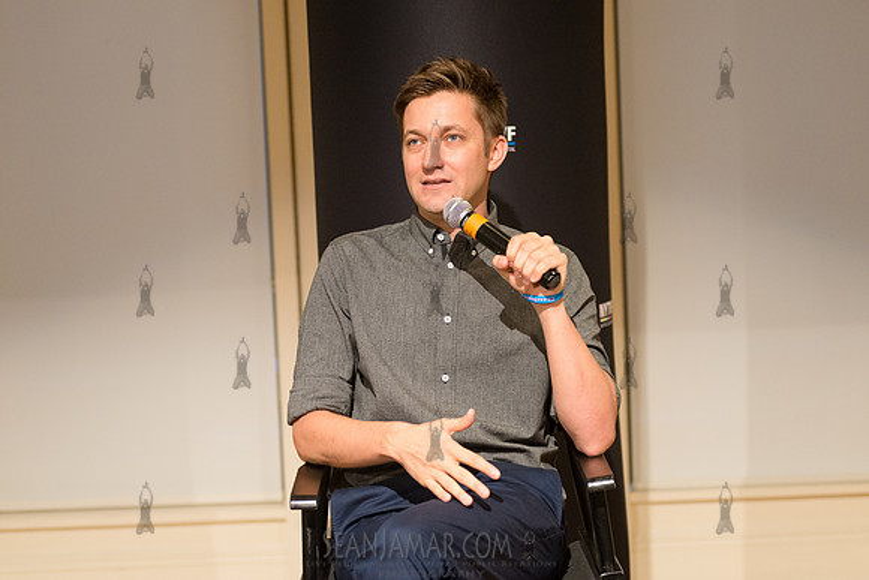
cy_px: 290
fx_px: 1931
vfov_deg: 17.1
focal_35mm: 80
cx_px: 434
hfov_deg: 25.4
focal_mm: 80
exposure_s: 1/250
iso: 2500
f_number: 4
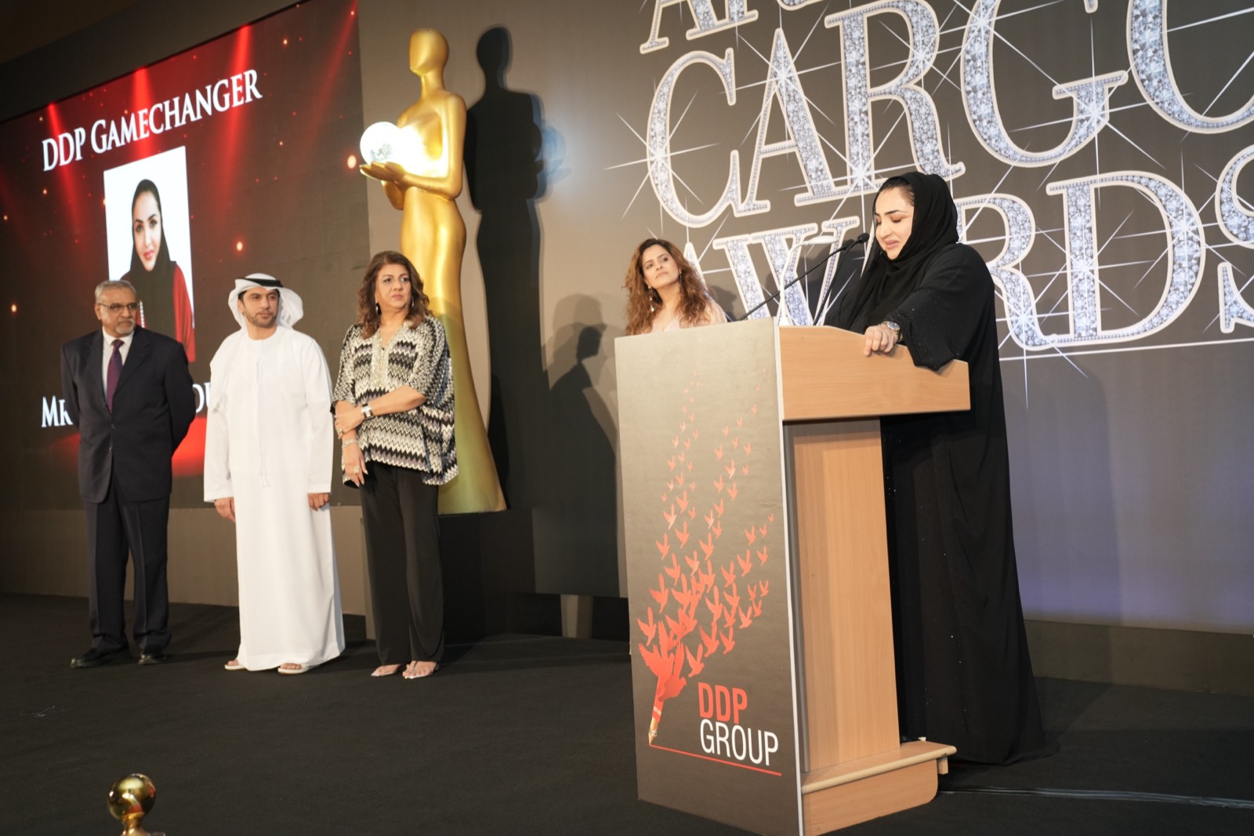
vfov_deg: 32.6
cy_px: 418
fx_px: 1428
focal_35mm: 41
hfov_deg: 47.4
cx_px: 627
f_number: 4
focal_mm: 41
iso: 1250
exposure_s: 1/160
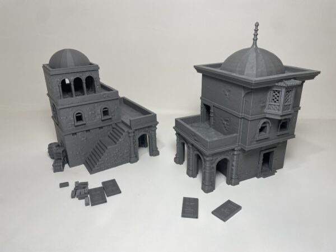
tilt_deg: -20.7
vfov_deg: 53.1
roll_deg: +0.9
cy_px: 126
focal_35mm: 26
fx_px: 252
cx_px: 168
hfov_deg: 67.3
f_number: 1.6
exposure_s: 1/142
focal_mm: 4.2
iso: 32
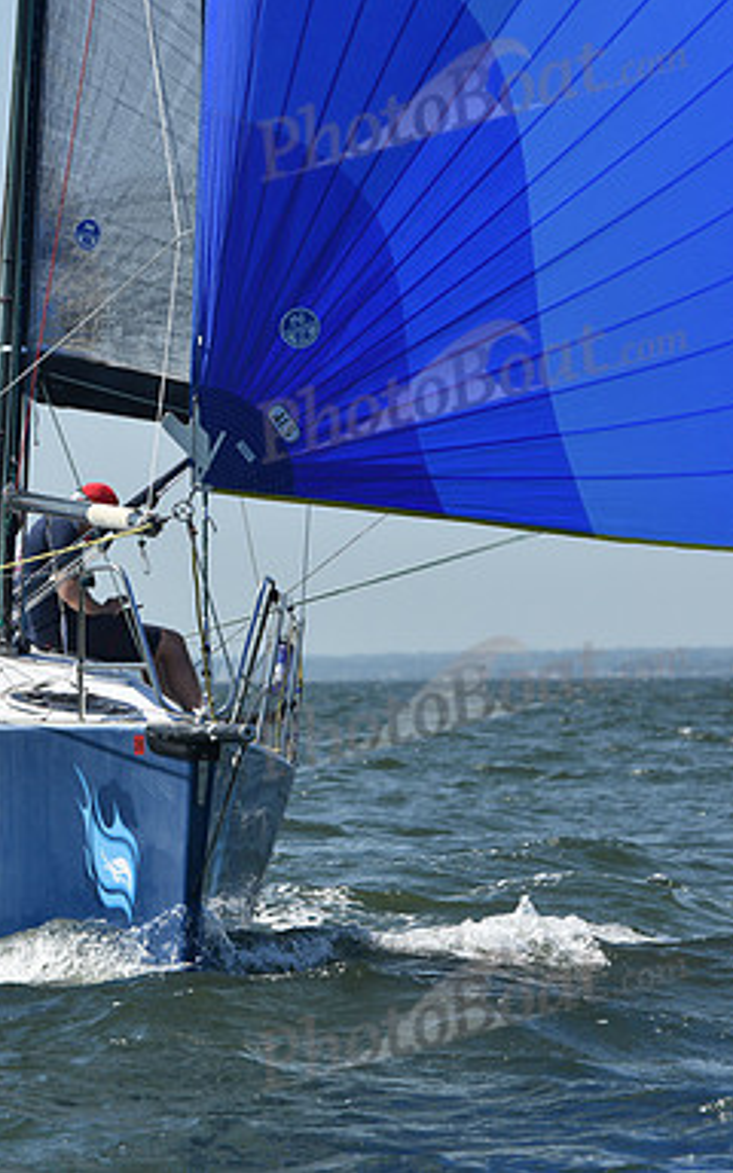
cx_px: 101
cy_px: 585
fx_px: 8374
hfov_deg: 5.0
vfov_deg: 8.0
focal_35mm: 262
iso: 250
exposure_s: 1/1250
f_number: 8
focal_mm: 170
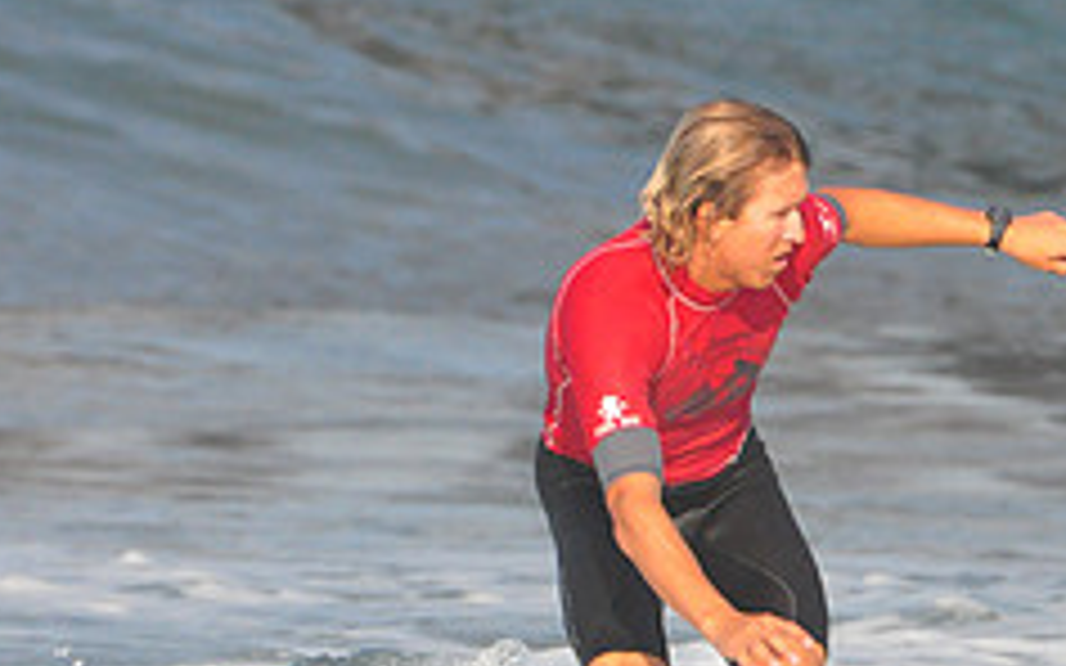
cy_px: 551
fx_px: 59775
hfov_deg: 1.0
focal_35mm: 2058
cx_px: 981
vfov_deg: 0.6
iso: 1250
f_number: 11
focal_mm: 550
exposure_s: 1/1250
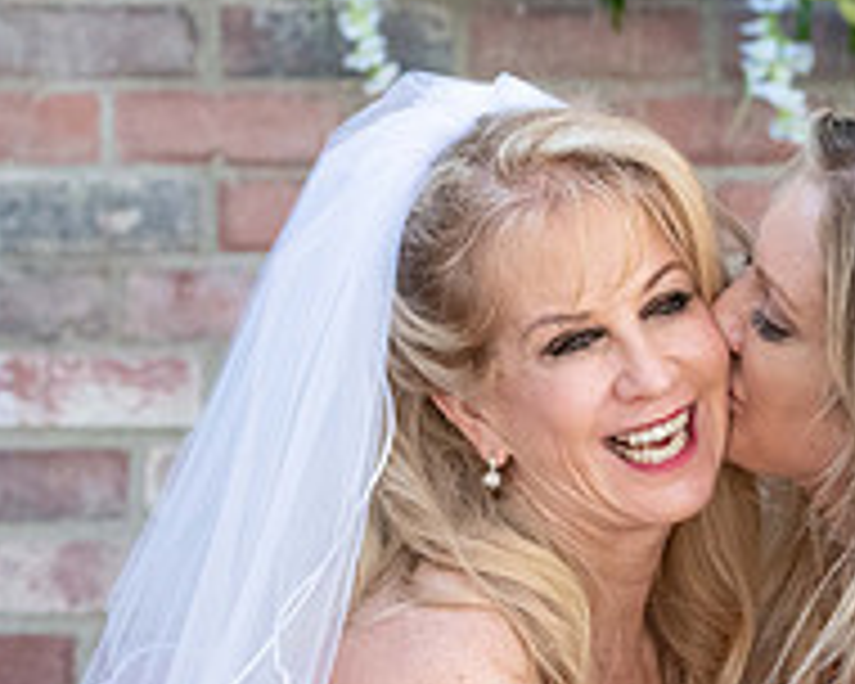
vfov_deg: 6.6
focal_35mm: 235
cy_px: 655
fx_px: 5947
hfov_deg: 8.2
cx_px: 670
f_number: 5
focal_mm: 82
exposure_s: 1/640
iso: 640
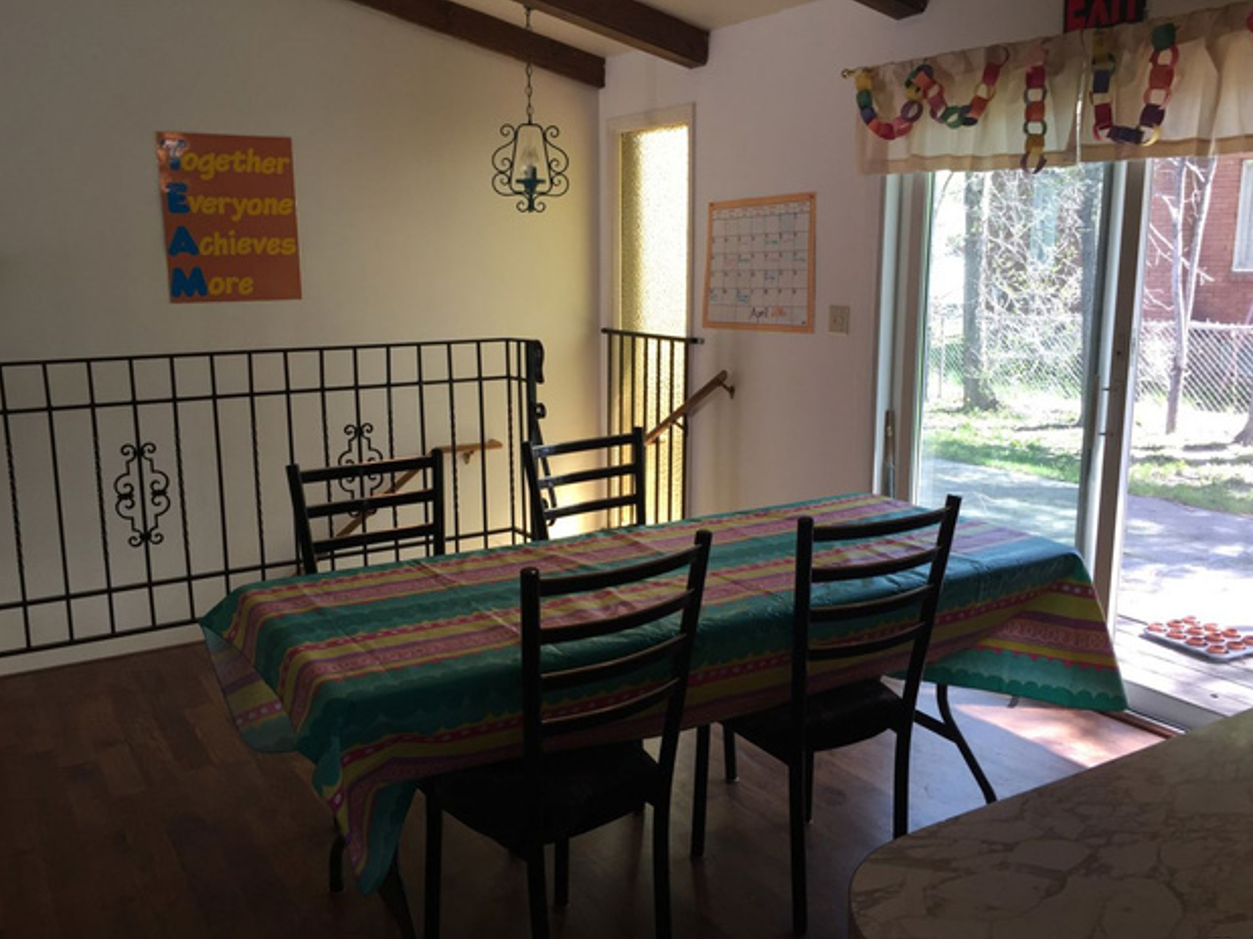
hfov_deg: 60.0
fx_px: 1086
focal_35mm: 30
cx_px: 621
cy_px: 470
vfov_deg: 46.8
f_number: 2.2
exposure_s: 1/60
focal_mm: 4.15
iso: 40
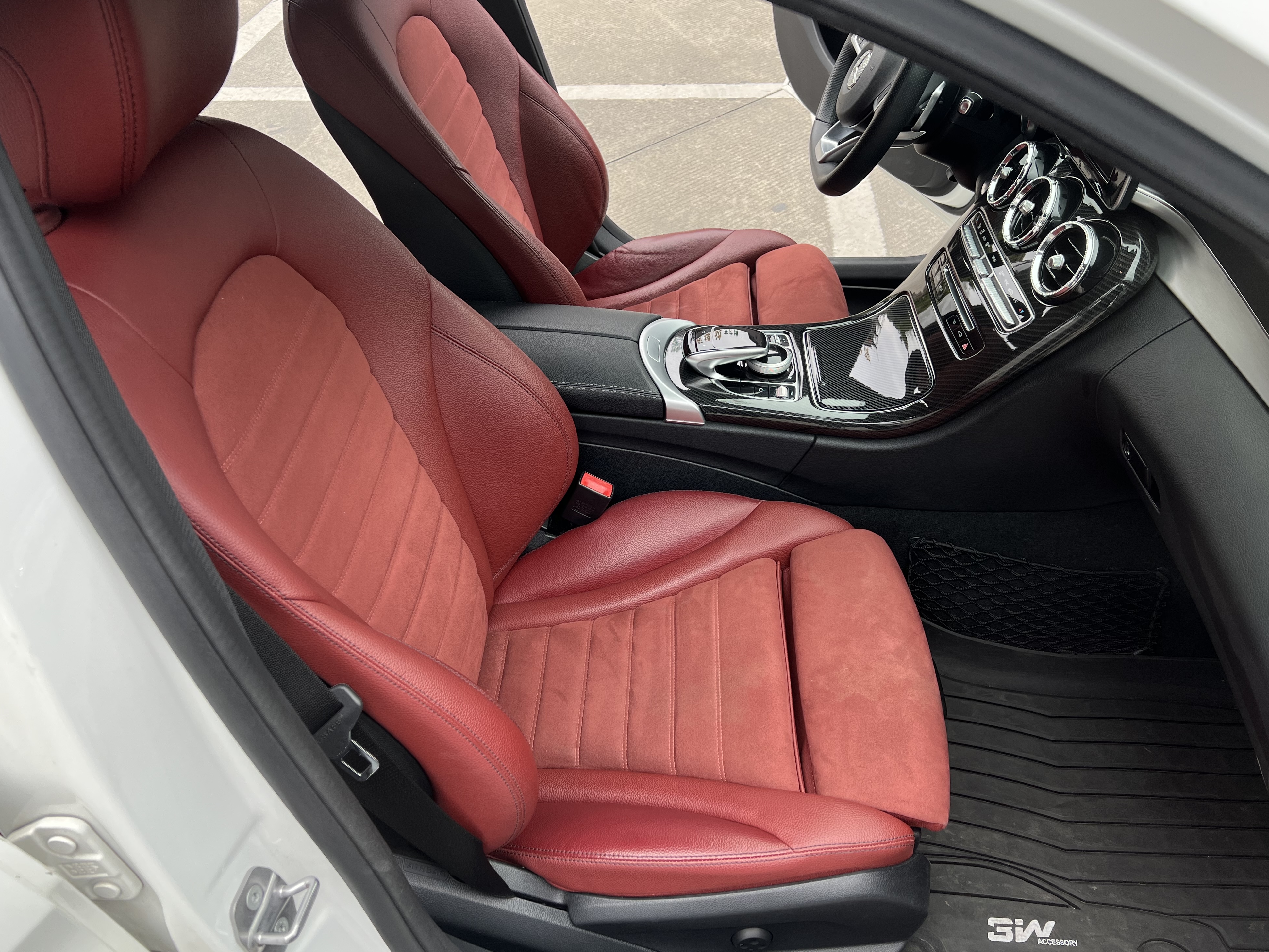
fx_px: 990
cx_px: 626
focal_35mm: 27
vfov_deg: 51.3
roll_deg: +2.5
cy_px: 461
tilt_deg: -41.0
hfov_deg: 65.3
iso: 50
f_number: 1.5
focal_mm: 5.7
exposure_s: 1/339
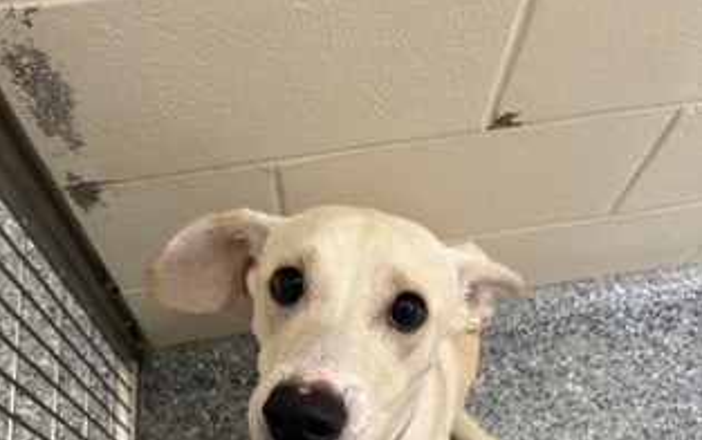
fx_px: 708
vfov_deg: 32.4
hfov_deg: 52.7
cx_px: 351
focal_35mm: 37
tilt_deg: -72.0
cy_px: 411
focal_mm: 5.96
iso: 125
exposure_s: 1/75
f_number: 1.6
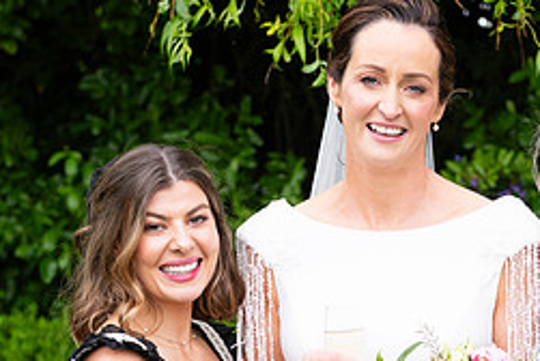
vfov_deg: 9.6
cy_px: 330
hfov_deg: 14.3
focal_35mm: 143
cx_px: 409
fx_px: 2147
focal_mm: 62
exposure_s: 1/200
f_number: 5
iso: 400
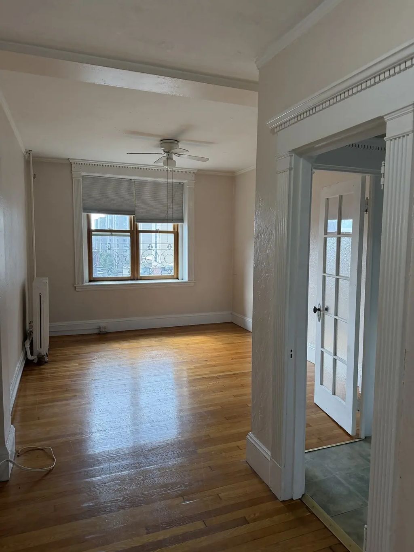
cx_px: 207
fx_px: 383
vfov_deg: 71.6
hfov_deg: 56.8
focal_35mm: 24
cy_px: 276
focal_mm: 6.76
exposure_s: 1/177
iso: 200
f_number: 1.78
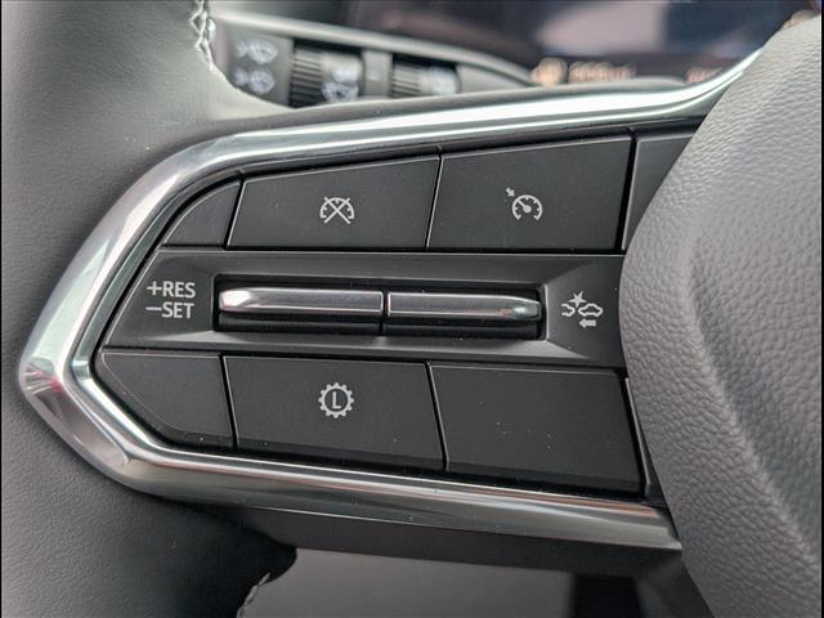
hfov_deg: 38.9
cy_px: 309
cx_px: 412
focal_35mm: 49
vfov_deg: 29.7
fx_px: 1166
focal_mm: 6.9
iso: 43
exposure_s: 1/270
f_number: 1.68
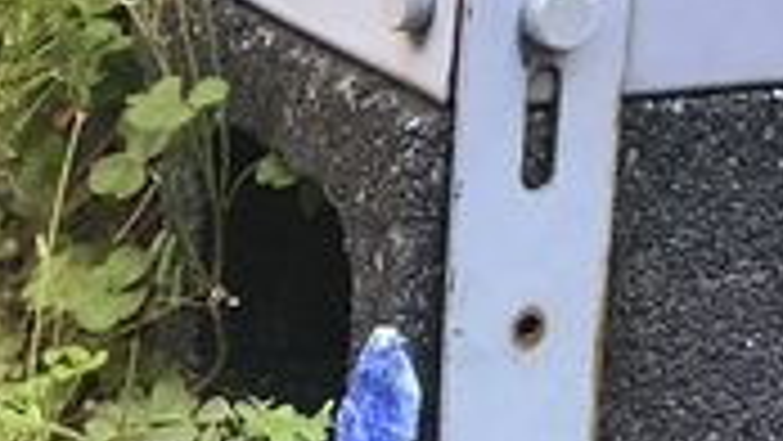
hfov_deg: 15.5
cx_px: 27
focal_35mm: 136
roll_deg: -0.5
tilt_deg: -25.6
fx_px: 2825
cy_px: 650
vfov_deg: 8.7
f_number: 2.4
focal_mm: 3.3
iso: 25
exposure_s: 1/30
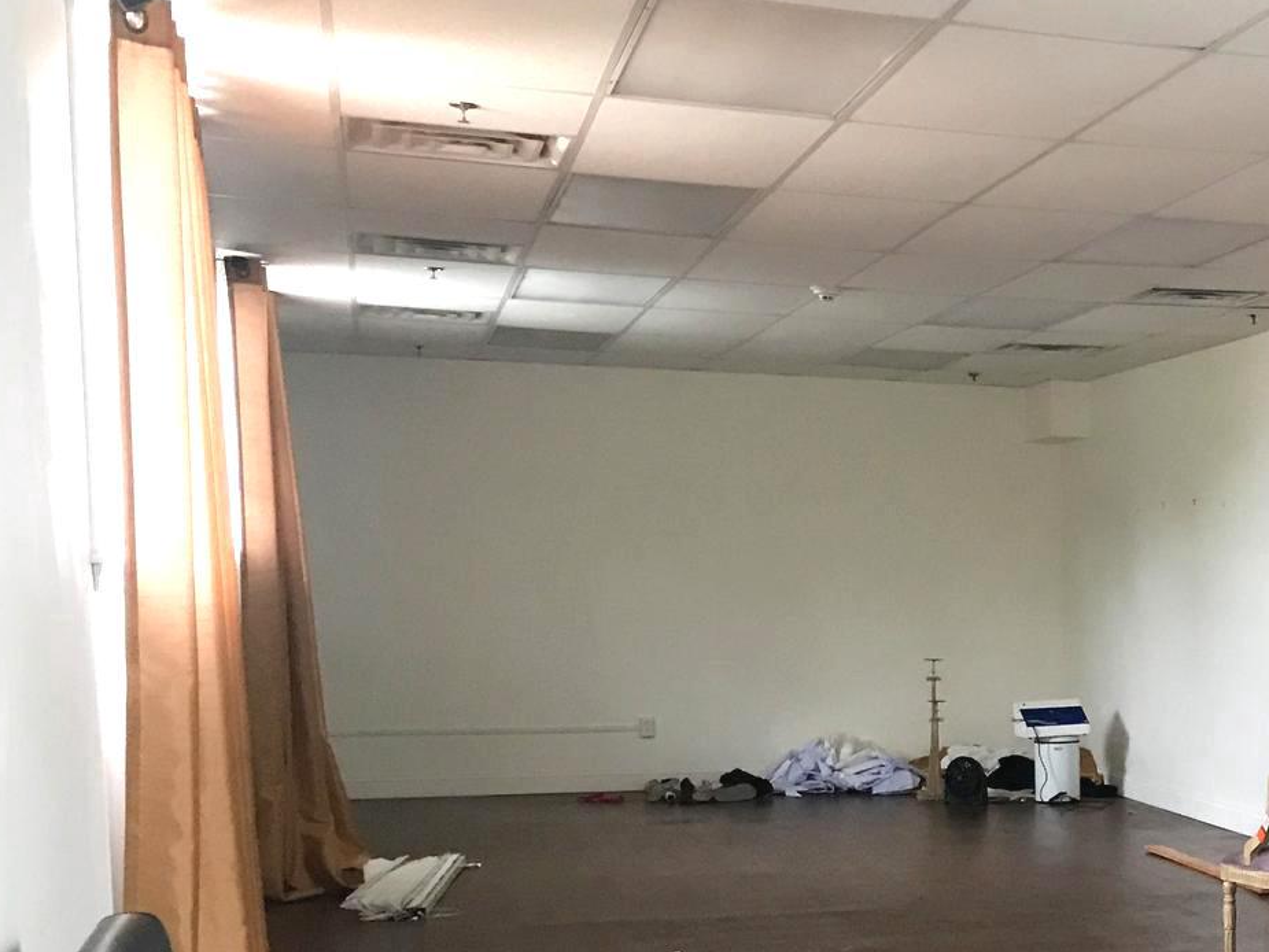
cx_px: 1390
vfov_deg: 23.3
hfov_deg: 28.4
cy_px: 779
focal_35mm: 62
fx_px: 2273
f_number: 1.8
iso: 64
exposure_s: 1/15
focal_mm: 3.99
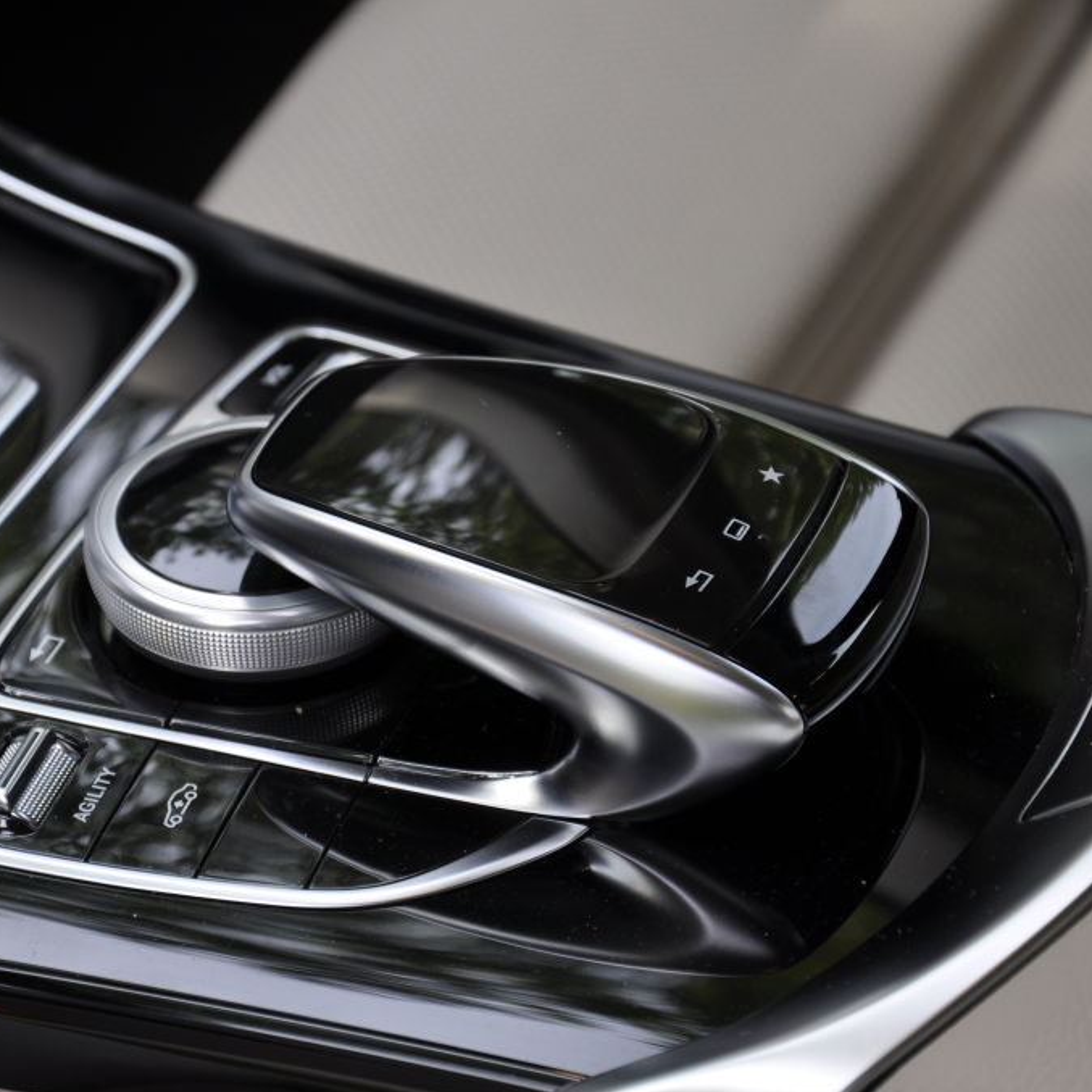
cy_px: 547
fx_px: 5496
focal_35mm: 154
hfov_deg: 11.3
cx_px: 427
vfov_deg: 11.3
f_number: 5.6
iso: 250
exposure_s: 1/125
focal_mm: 80
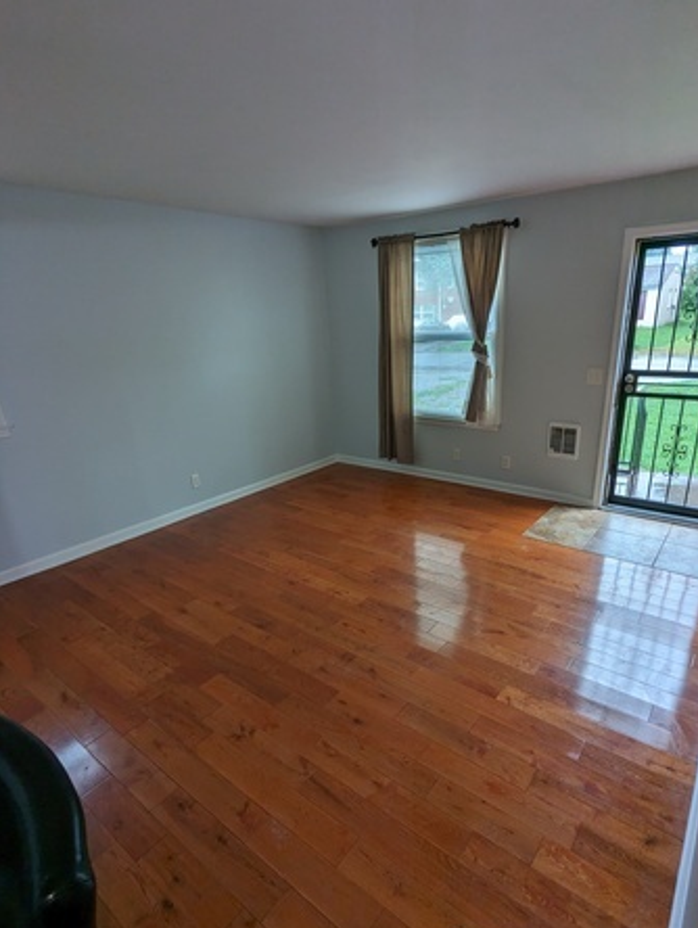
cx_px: 391
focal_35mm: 18
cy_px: 506
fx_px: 483
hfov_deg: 71.4
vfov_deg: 87.5
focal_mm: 2.35
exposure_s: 1/64.3
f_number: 2.2
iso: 125
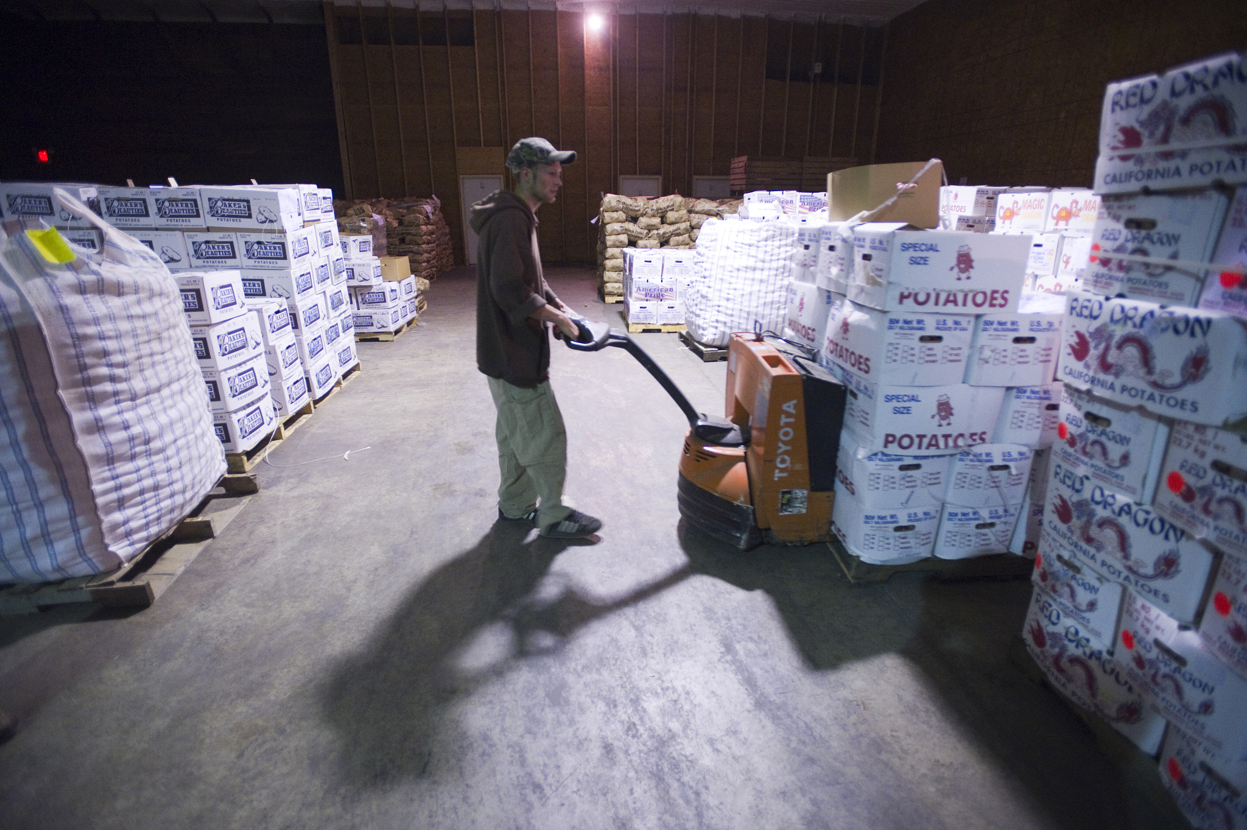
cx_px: 624
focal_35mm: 17
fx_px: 589
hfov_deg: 93.3
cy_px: 415
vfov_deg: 70.4
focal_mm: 17
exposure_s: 1/100
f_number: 2.8
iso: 2800
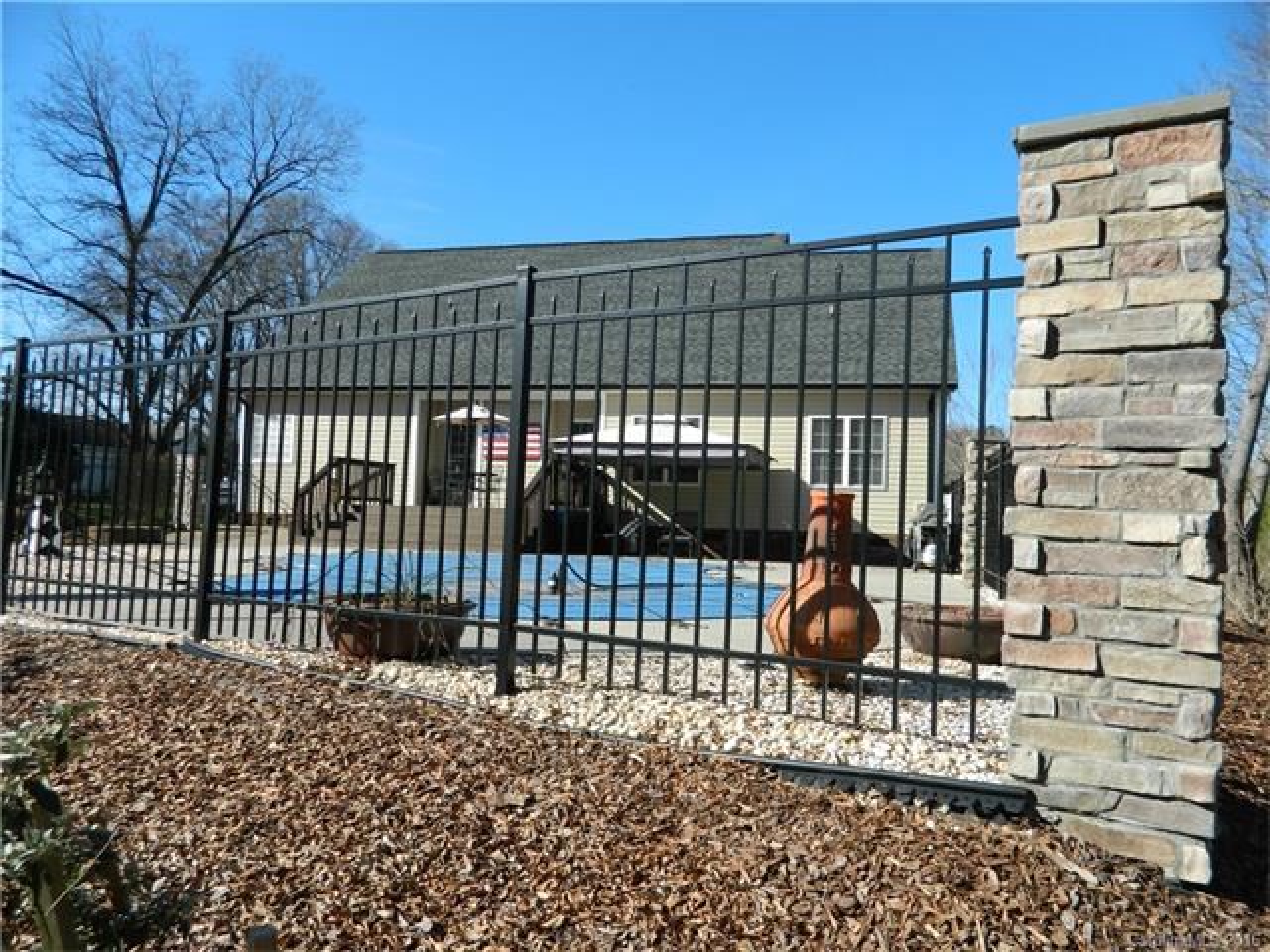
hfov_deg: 69.4
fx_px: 917
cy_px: 476
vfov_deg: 54.9
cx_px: 635
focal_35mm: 25
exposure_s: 1/800
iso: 80
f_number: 3.1
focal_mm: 4.5
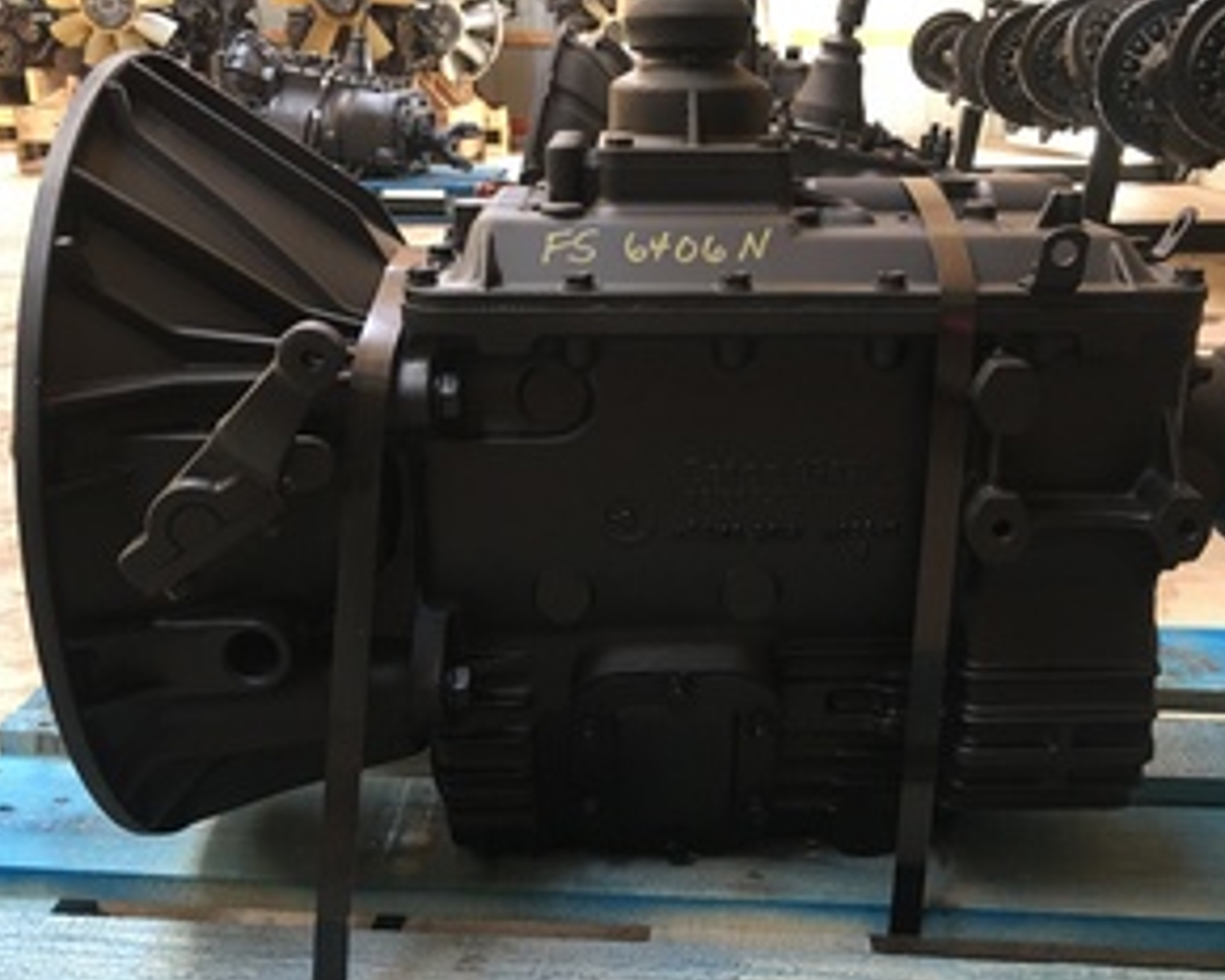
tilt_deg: -17.8
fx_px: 1414
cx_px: 701
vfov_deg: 38.2
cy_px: 494
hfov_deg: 46.7
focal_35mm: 39
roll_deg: -0.2
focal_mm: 4.15
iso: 50
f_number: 2.2
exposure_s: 1/15
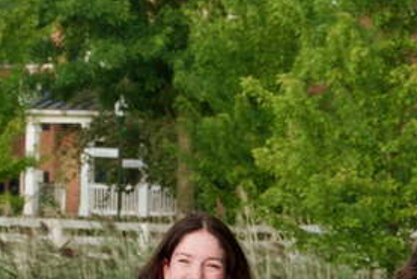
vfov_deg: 3.5
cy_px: 384
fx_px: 4578
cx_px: 596
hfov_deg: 5.2
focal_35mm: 395
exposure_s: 1/200
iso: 100
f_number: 4
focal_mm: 39.42
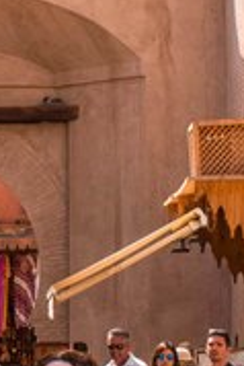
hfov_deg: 5.3
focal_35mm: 259
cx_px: -1
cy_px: 206
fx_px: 2628
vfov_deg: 7.9
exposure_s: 1/400
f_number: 10
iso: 200
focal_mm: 30
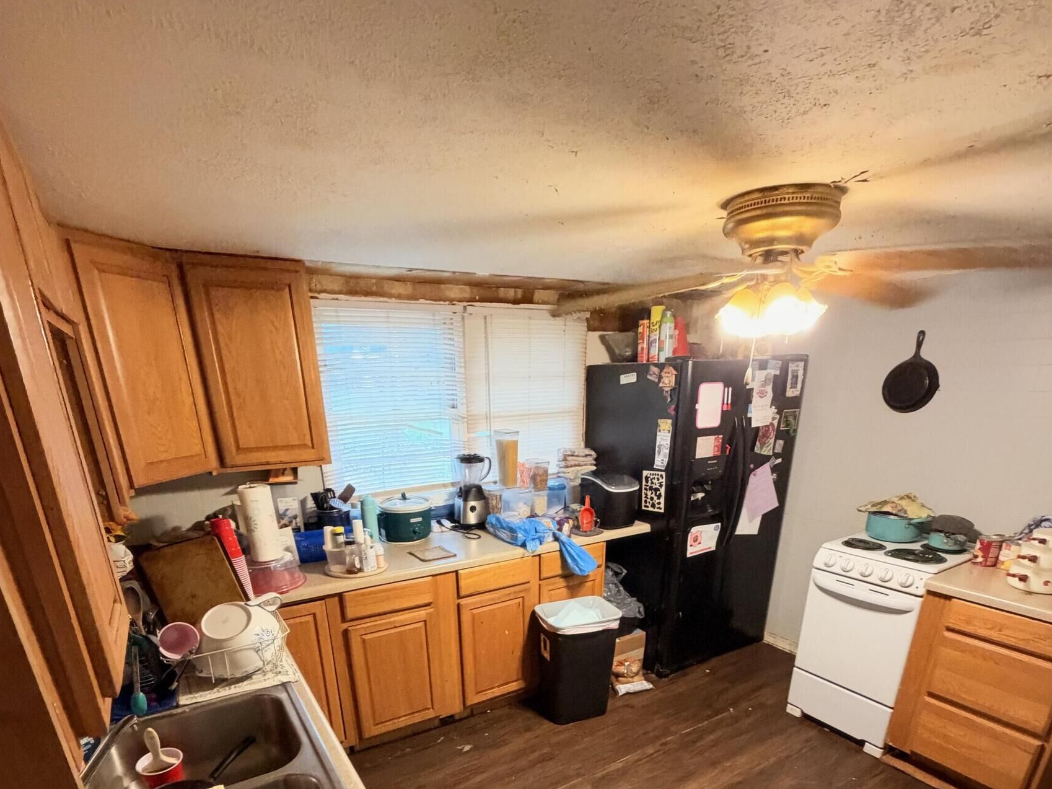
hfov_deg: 84.7
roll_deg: +2.1
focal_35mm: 19
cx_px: 518
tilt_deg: -20.0
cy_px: 619
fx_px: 577
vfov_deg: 63.4
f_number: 2.2
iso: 800
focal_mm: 2.22
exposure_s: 1/60
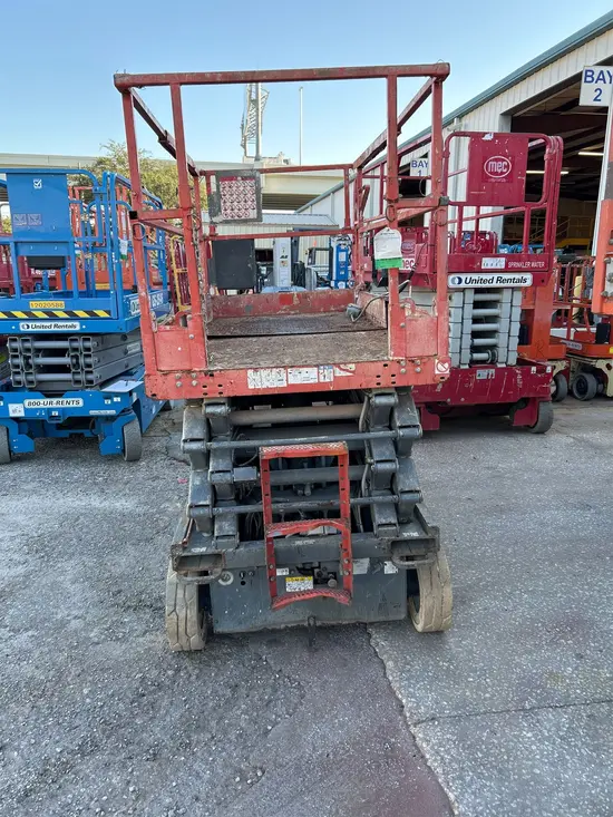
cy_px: 408
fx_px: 614
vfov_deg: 67.3
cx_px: 306
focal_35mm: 26
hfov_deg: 53.1
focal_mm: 5.7
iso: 50
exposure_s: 1/414
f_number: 1.5
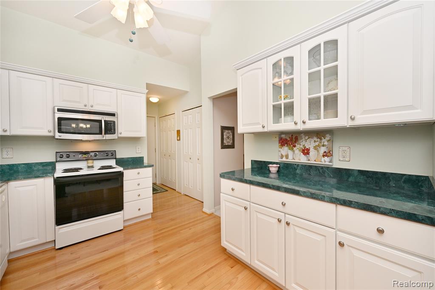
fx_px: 169
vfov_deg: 81.2
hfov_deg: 104.3
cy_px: 145
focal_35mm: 14
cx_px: 218
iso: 250
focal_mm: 14
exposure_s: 1/60
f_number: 9
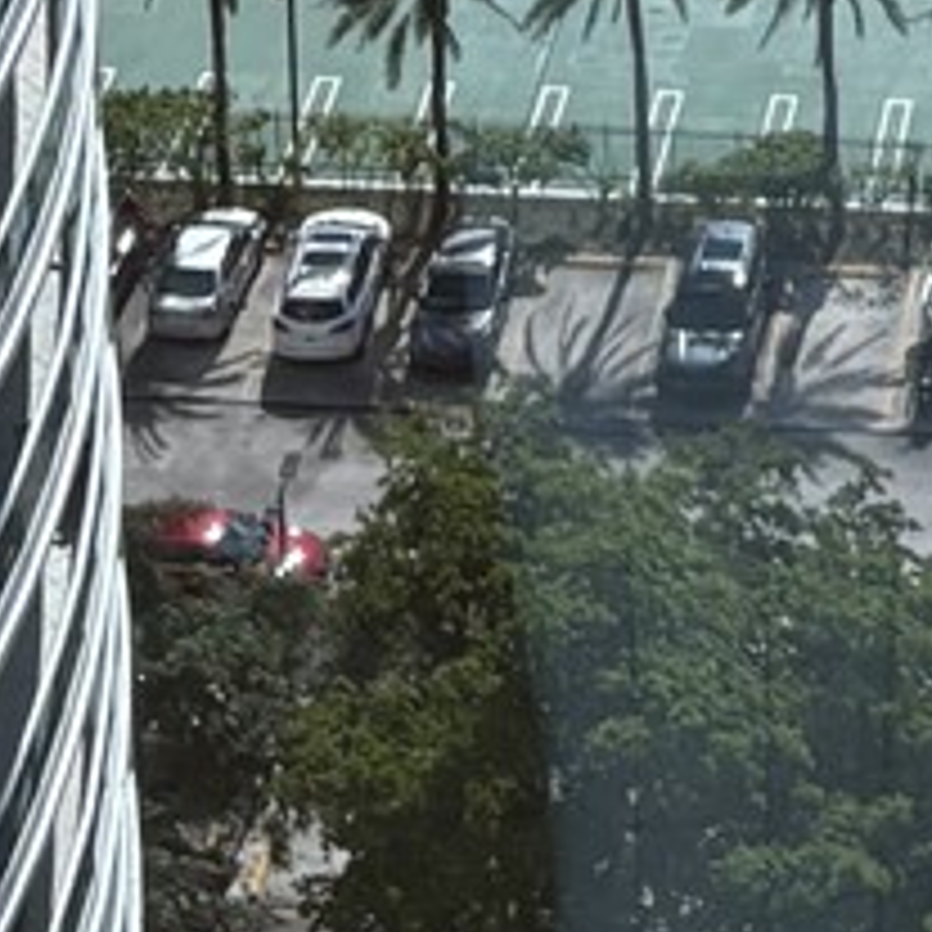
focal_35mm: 178
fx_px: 5422
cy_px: -1814
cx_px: 1094
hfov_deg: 9.7
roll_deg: +0.4
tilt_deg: -12.4
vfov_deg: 8.4
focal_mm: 5.96
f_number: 1.6
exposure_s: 1/5348
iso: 50
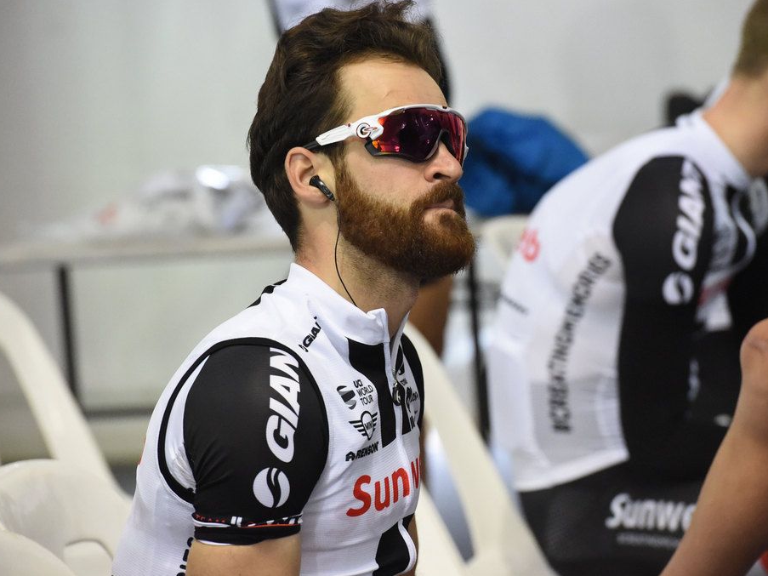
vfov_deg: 6.8
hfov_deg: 9.1
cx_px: 412
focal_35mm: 218
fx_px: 4836
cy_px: 288
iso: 12800
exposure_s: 1/400
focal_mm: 200
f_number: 5.6
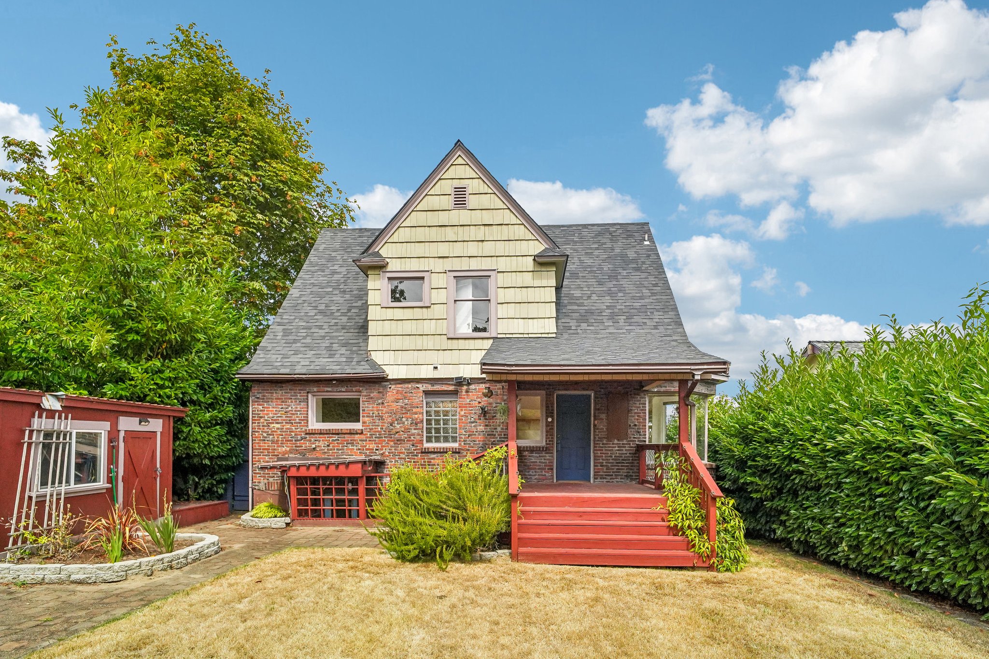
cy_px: 330
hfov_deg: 96.7
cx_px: 494
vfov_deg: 73.7
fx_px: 439
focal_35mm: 16
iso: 1600
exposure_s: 1/1600
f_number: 8
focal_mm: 16
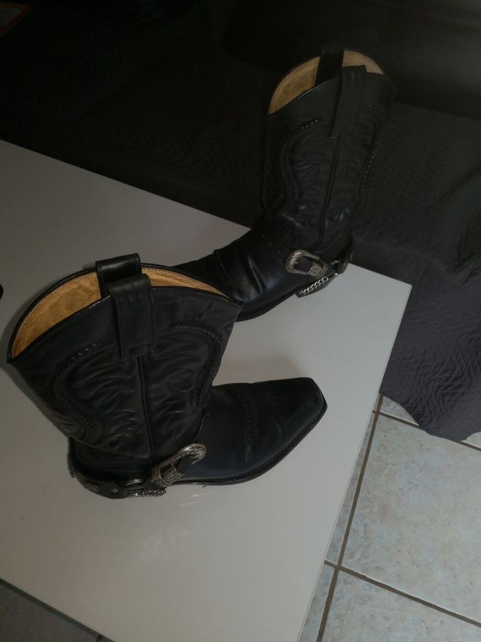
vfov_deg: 65.3
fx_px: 500
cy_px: 321
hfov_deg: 51.4
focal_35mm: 27
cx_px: 240
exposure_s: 1/100
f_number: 1.6
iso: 64
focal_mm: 3.95
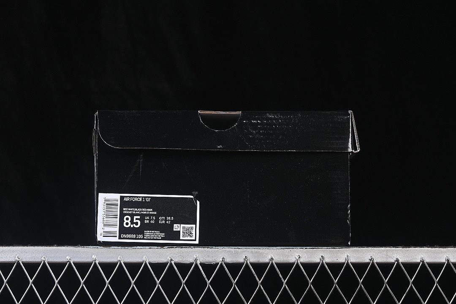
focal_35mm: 75
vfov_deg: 18.2
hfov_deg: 27.0
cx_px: 228
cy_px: 152
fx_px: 950
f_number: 6.3
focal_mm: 50
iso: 160
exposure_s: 1/60
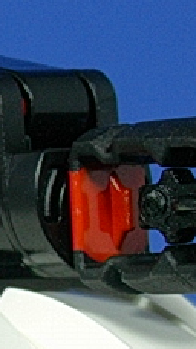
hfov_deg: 6.3
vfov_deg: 11.2
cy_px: 220
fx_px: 1786
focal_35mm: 193
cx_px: 29
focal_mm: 9.6
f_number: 3.5
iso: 70
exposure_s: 1/16.9
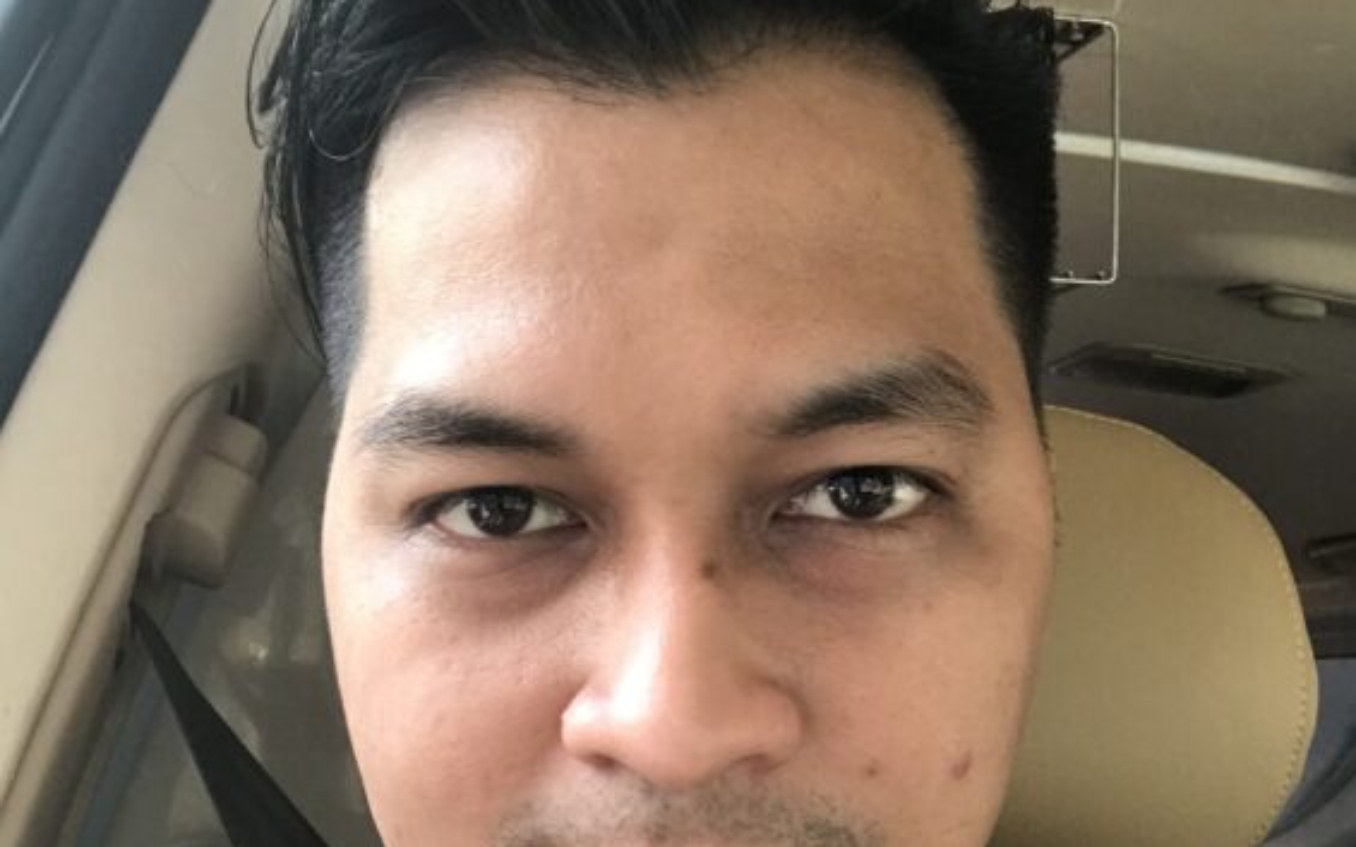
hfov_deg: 41.8
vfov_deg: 26.6
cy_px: 606
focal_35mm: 48
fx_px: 1774
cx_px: 682
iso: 64
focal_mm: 2.87
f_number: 2.2
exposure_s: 1/33
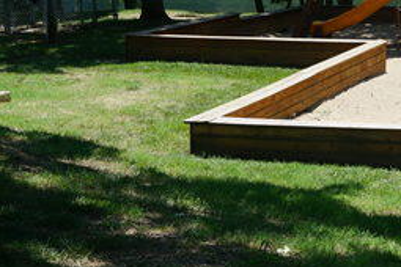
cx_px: 577
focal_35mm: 94
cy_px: 41
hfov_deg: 19.3
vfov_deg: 14.4
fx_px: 1047
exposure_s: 1/80
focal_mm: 20
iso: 100
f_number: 8
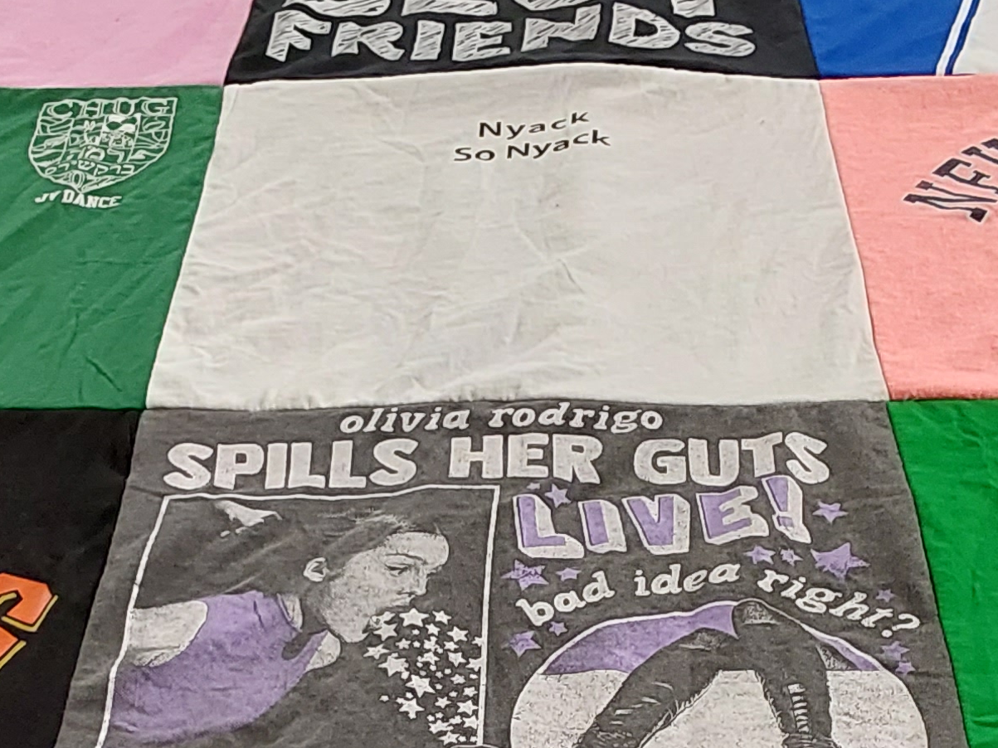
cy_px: 693
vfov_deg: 19.0
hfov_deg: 25.7
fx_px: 2191
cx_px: 455
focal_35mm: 76
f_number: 1.9
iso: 125
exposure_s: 1/60
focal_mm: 2.91
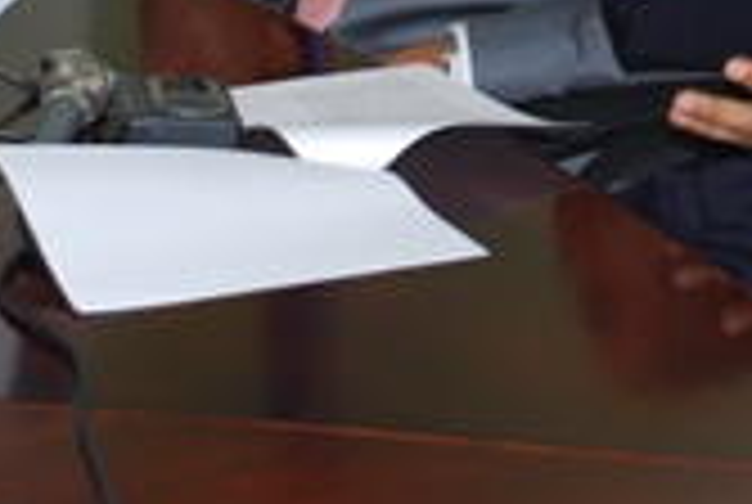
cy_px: -140
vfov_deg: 8.9
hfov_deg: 13.3
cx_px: 612
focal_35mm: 153
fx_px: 3202
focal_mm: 38
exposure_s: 1/60
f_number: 4.5
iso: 200
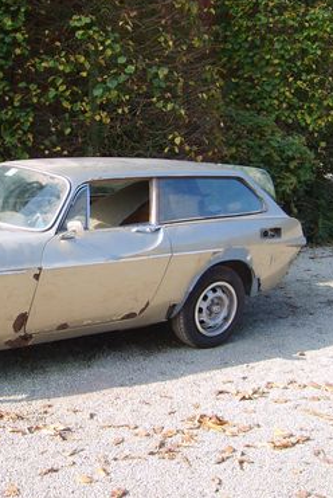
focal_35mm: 49
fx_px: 679
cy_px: 248
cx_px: 31
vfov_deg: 40.3
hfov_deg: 26.6
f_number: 2.8
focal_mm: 5.8
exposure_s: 1/180
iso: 50
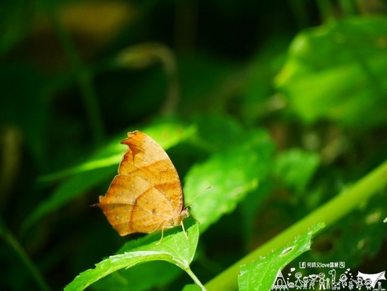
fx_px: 3354
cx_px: 194
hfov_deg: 6.6
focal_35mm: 300
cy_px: 146
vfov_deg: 5.0
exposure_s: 1/320
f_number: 5.6
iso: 2000
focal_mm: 150
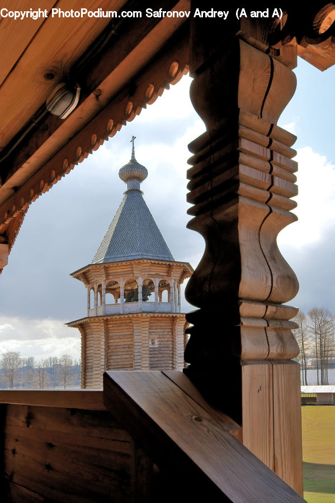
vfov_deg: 62.0
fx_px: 419
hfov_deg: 43.6
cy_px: 252
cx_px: 168
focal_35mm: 30
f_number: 11
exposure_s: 1/60
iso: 100
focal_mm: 20
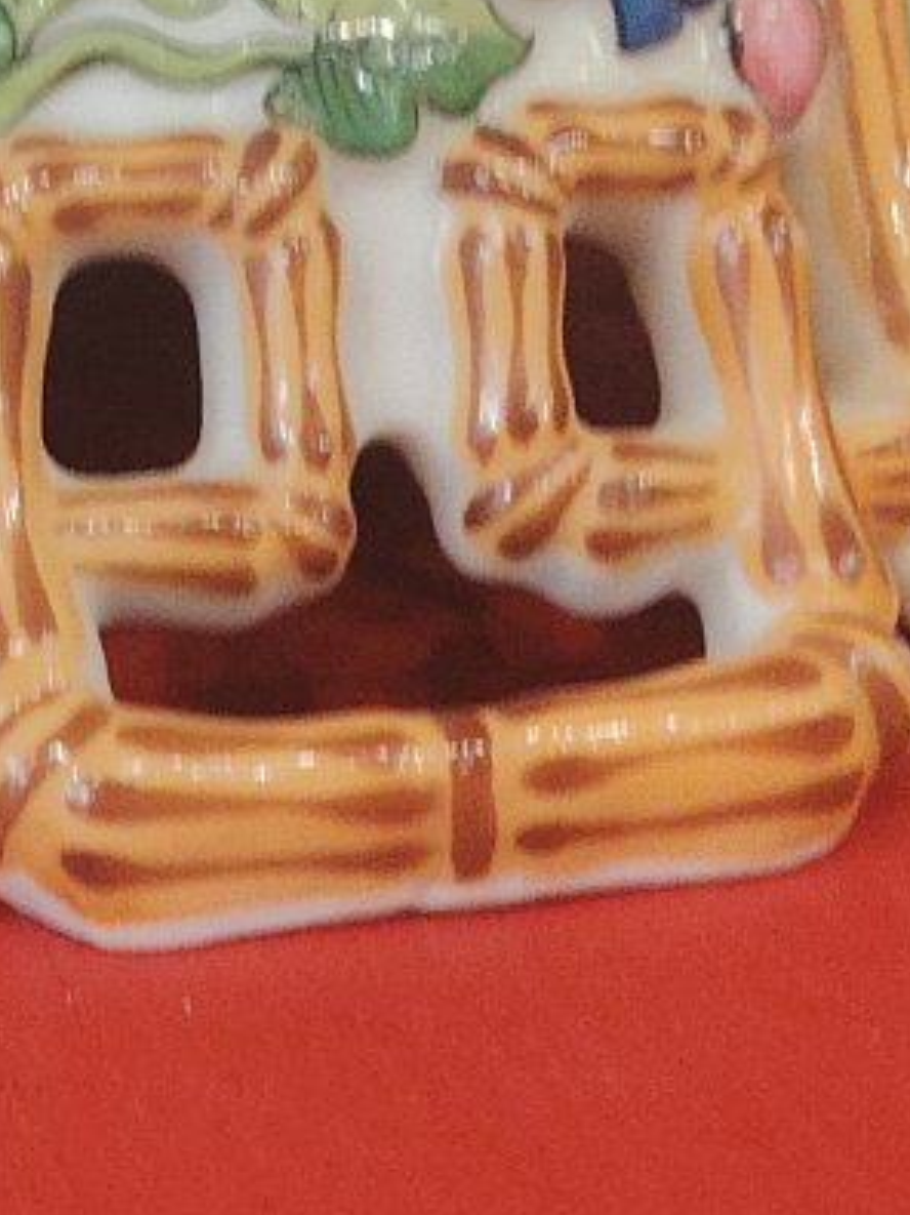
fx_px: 5120
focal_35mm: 146
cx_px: -108
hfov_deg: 10.0
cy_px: 335
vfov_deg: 13.5
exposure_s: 1/25
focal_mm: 5.25
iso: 585
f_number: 4
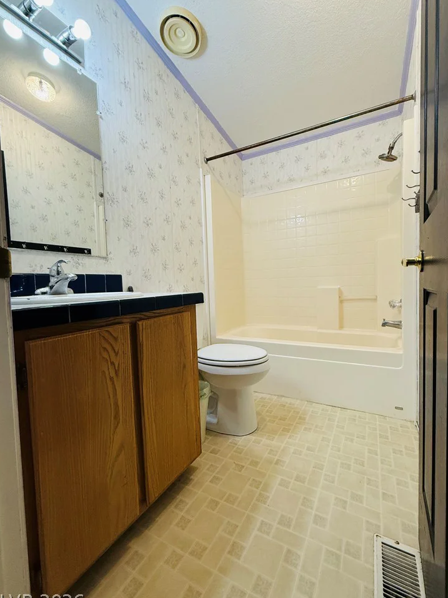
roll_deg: +1.4
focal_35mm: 15
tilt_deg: -2.0
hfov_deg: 81.7
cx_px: 234
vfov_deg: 98.2
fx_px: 259
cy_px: 295
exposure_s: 1/120
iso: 320
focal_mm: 2.22
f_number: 2.2
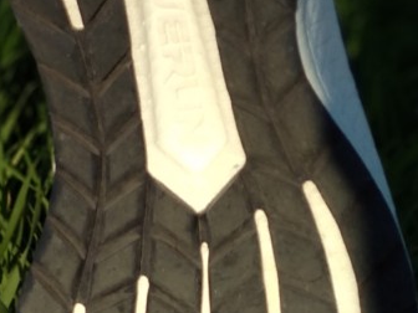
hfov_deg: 9.8
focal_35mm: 198
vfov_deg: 7.5
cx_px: -114
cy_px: 72
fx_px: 2391
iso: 100
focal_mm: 5.99
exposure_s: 1/616
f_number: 2.6
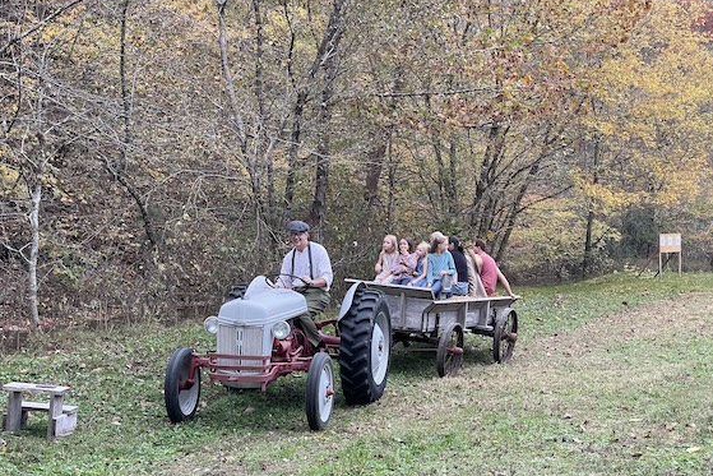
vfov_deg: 23.4
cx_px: 380
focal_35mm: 58
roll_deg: +0.1
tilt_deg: -0.7
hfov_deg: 34.5
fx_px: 1149
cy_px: 258
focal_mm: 6
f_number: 2
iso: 160
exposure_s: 1/99
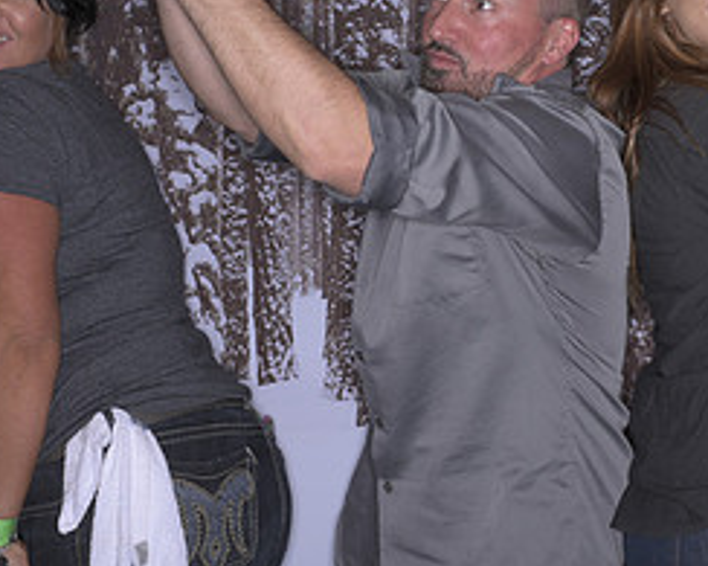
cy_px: 184
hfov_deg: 24.3
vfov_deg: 19.6
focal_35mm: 78
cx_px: 496
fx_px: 1634
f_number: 11
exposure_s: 1/250
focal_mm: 35
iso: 64
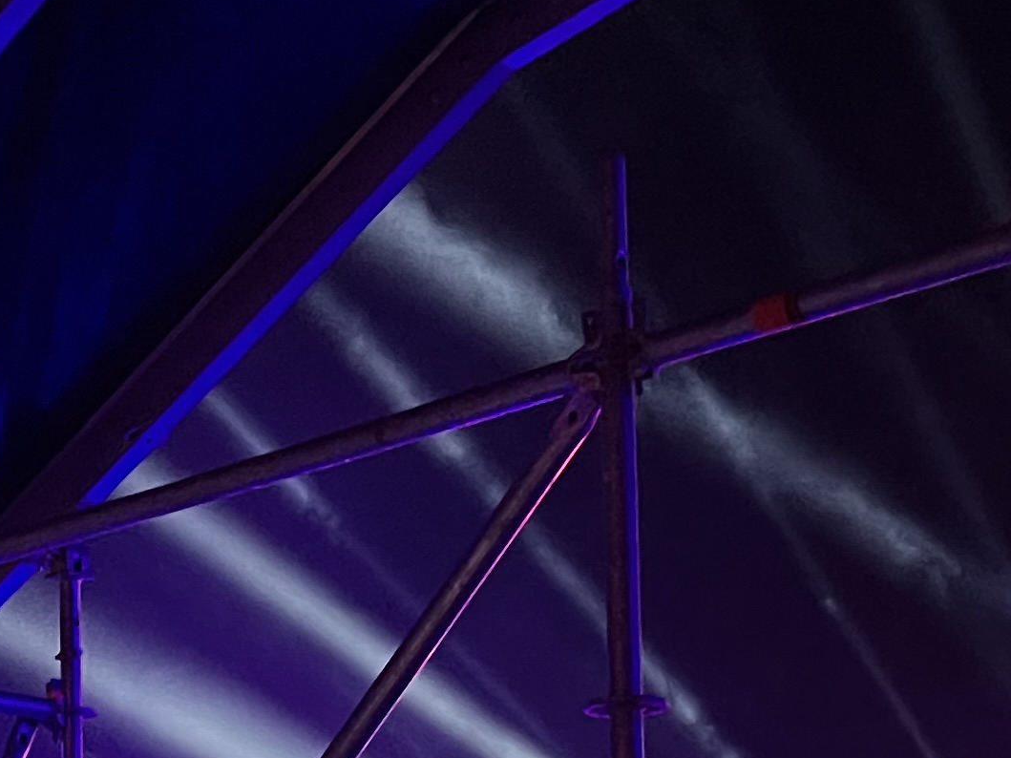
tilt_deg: +4.3
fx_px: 2891
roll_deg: +0.2
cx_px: 385
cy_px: 979
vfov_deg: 14.3
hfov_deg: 19.8
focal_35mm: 99
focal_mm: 5.7
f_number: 1.5
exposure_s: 1/29
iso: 640
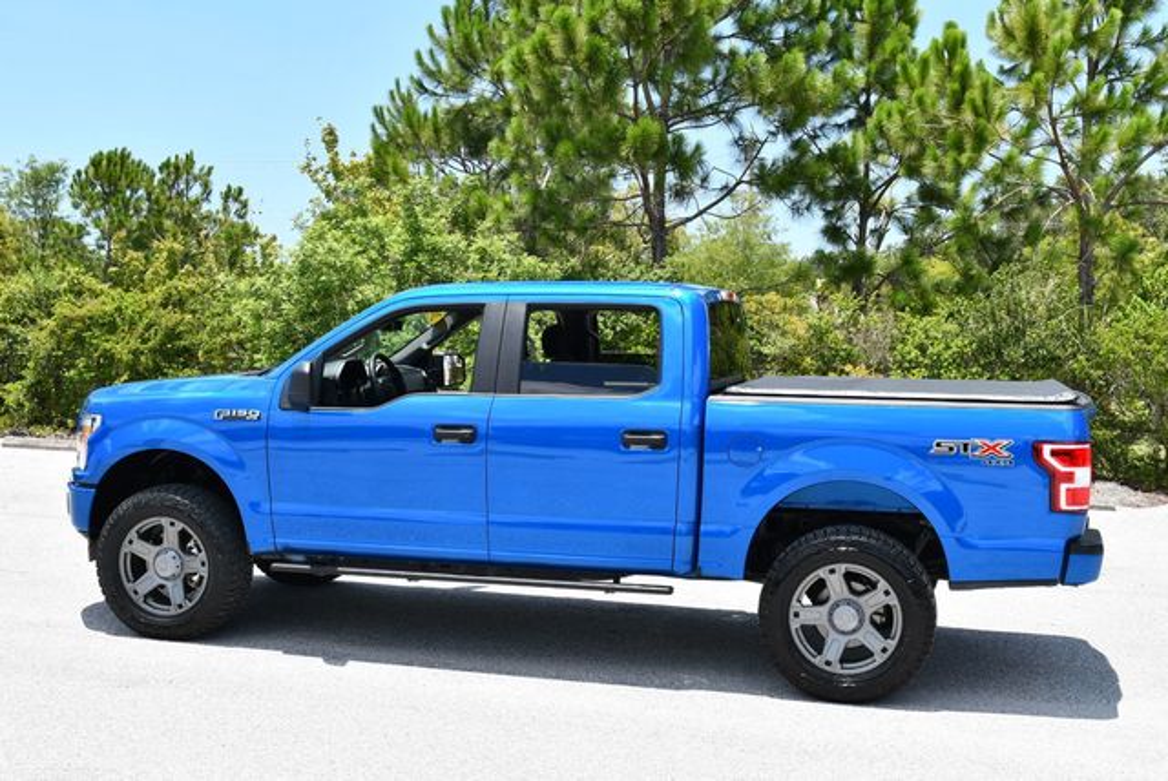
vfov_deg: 28.1
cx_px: 584
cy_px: 390
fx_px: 1559
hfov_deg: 41.1
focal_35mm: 48
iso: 160
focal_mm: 24
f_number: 8
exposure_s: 1/250
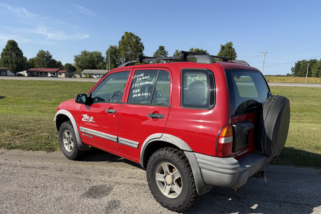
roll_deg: +2.0
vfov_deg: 51.2
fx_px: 223
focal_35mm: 25
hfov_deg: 71.5
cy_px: 119
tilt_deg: -9.6
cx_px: 161
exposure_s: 1/4405
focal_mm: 6.76
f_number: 1.78
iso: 80
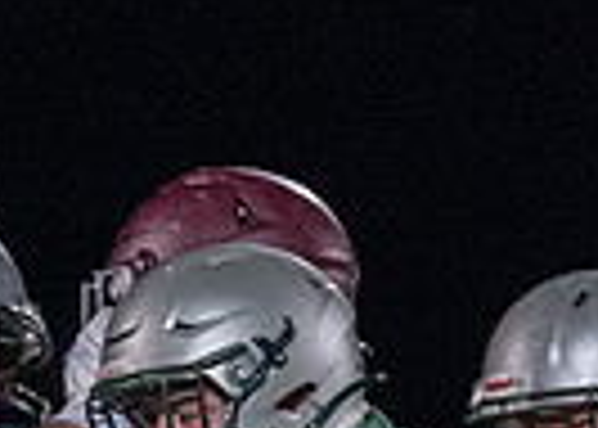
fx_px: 27055
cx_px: 973
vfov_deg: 0.9
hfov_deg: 1.3
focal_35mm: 1593
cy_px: 705
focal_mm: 200
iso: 3200
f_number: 2.8
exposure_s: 1/1000
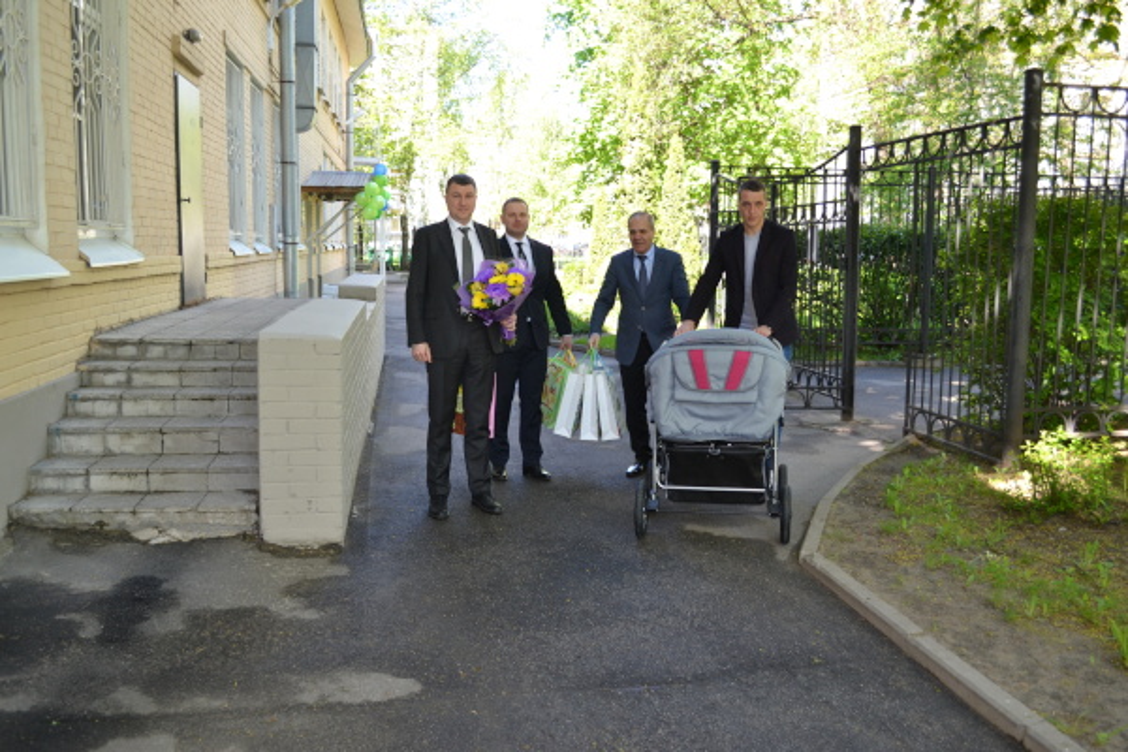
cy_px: 376
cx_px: 564
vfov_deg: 43.6
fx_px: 940
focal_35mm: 30
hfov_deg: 61.9
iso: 220
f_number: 4
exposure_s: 1/125
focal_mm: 20
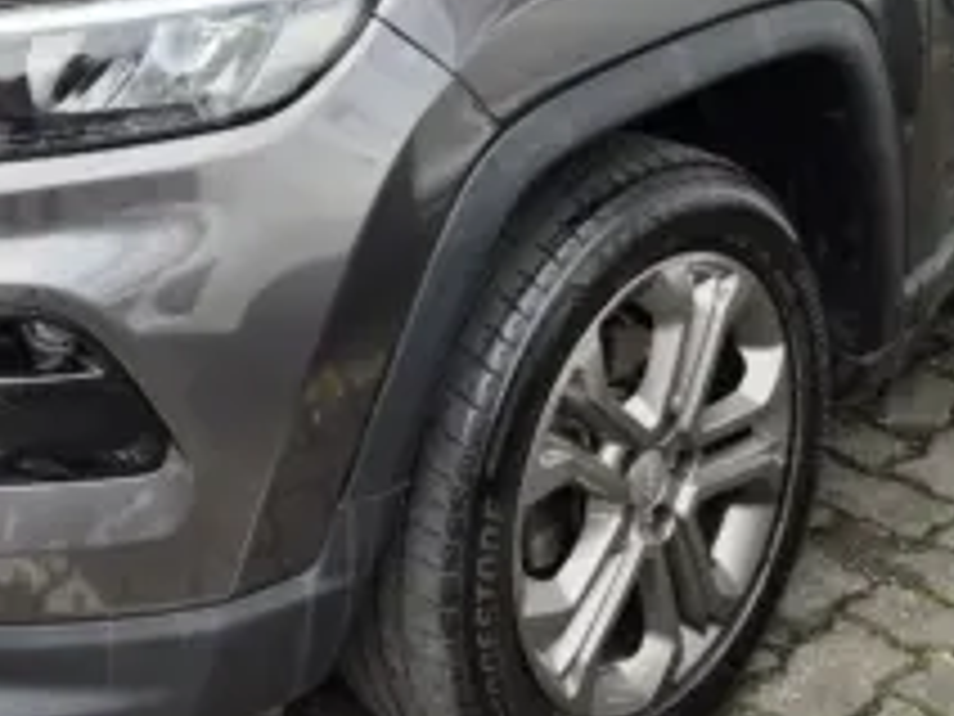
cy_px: -32
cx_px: 284
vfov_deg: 21.6
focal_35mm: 65
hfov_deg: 29.5
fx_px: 1791
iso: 25
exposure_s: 1/602
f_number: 1.8
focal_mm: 5.4
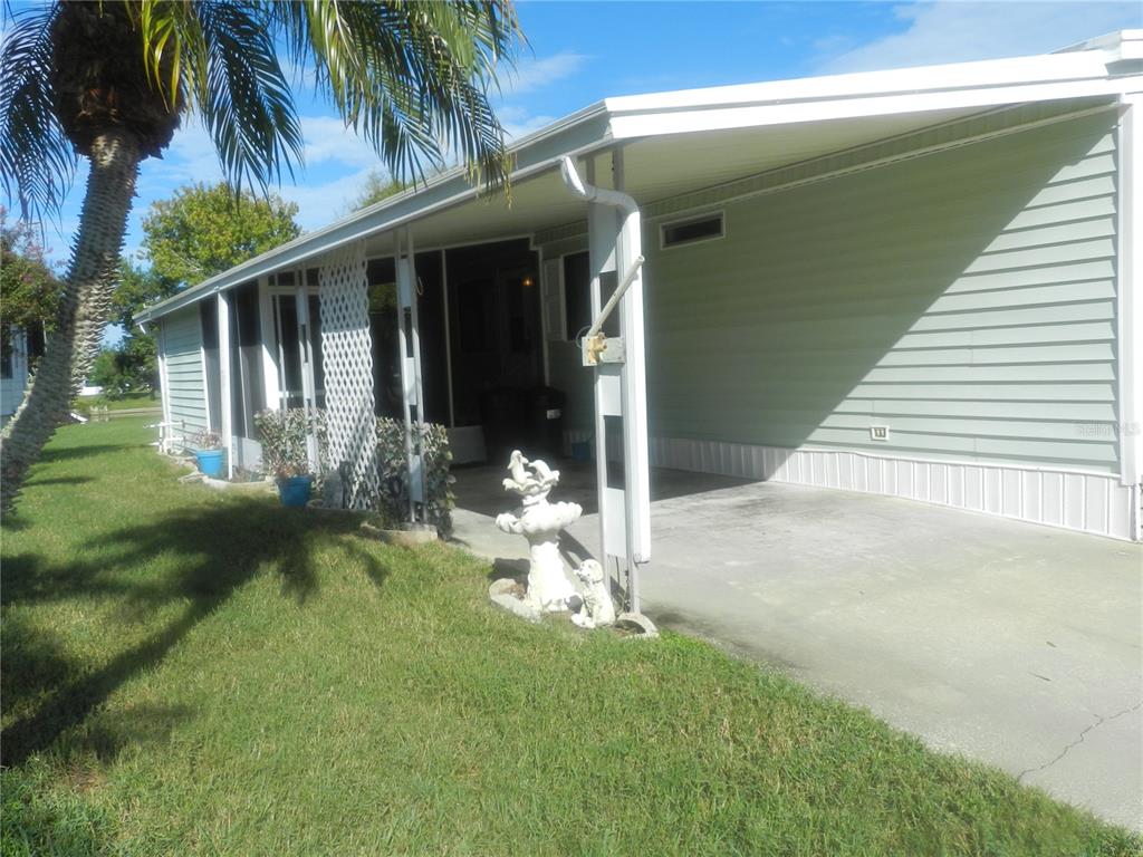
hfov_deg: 63.4
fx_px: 925
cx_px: 572
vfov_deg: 49.7
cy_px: 428
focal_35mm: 28
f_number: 4.5
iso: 160
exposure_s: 1/1000
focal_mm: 5
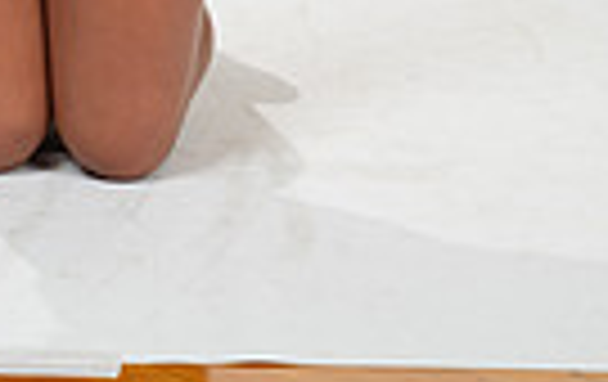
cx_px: 36
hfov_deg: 8.8
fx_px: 3935
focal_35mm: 237
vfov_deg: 5.4
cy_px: -580
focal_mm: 70
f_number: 7.1
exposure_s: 1/320
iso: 800
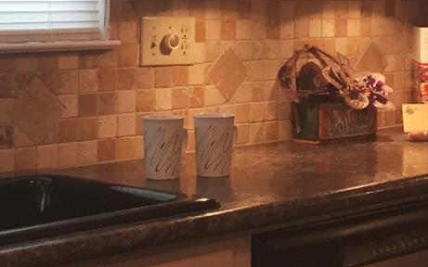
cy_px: 25
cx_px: 355
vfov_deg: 13.0
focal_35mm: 100
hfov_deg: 20.5
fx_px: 1166
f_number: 2.2
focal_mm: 4.15
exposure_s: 1/30
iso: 32
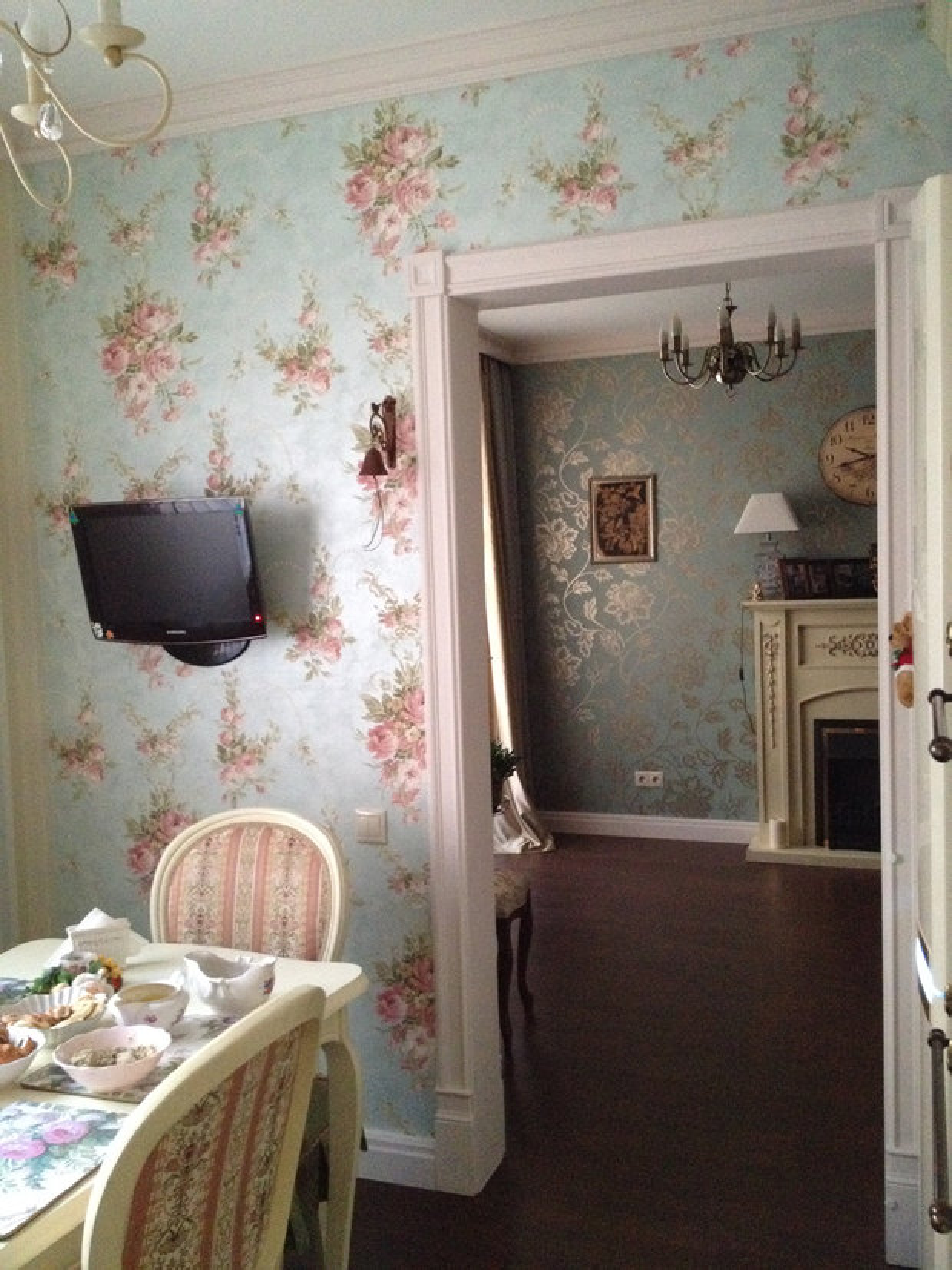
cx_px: 476
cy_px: 635
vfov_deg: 52.6
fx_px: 1284
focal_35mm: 35
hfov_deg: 40.7
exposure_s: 1/15
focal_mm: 4.28
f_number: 2.4
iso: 640
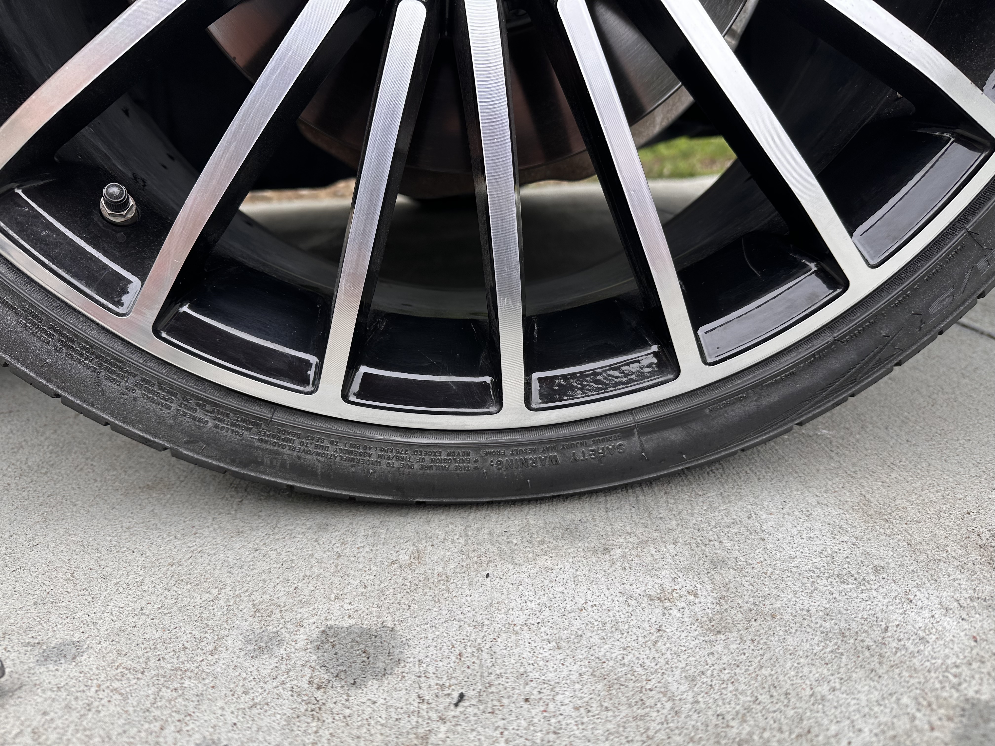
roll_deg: -7.3
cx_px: 498
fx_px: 690
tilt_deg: -17.5
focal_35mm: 24
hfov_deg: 71.6
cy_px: 373
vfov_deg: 56.8
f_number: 1.78
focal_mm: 6.86
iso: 80
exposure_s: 1/454
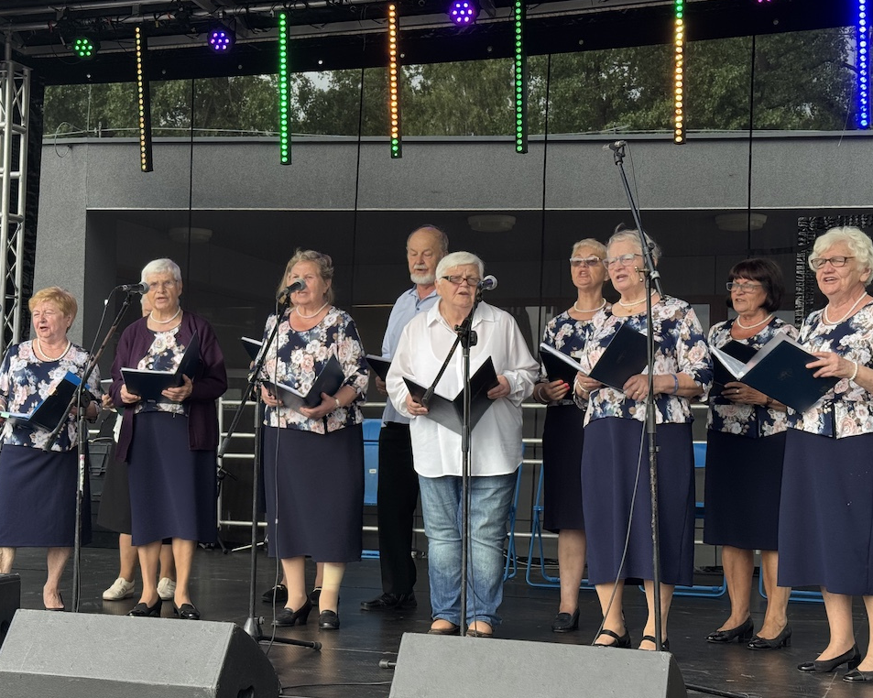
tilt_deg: +4.1
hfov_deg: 31.9
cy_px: 330
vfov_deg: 25.8
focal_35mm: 59
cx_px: 354
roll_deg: -0.6
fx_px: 1524
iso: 64
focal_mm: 6.76
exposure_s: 1/812
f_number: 1.78
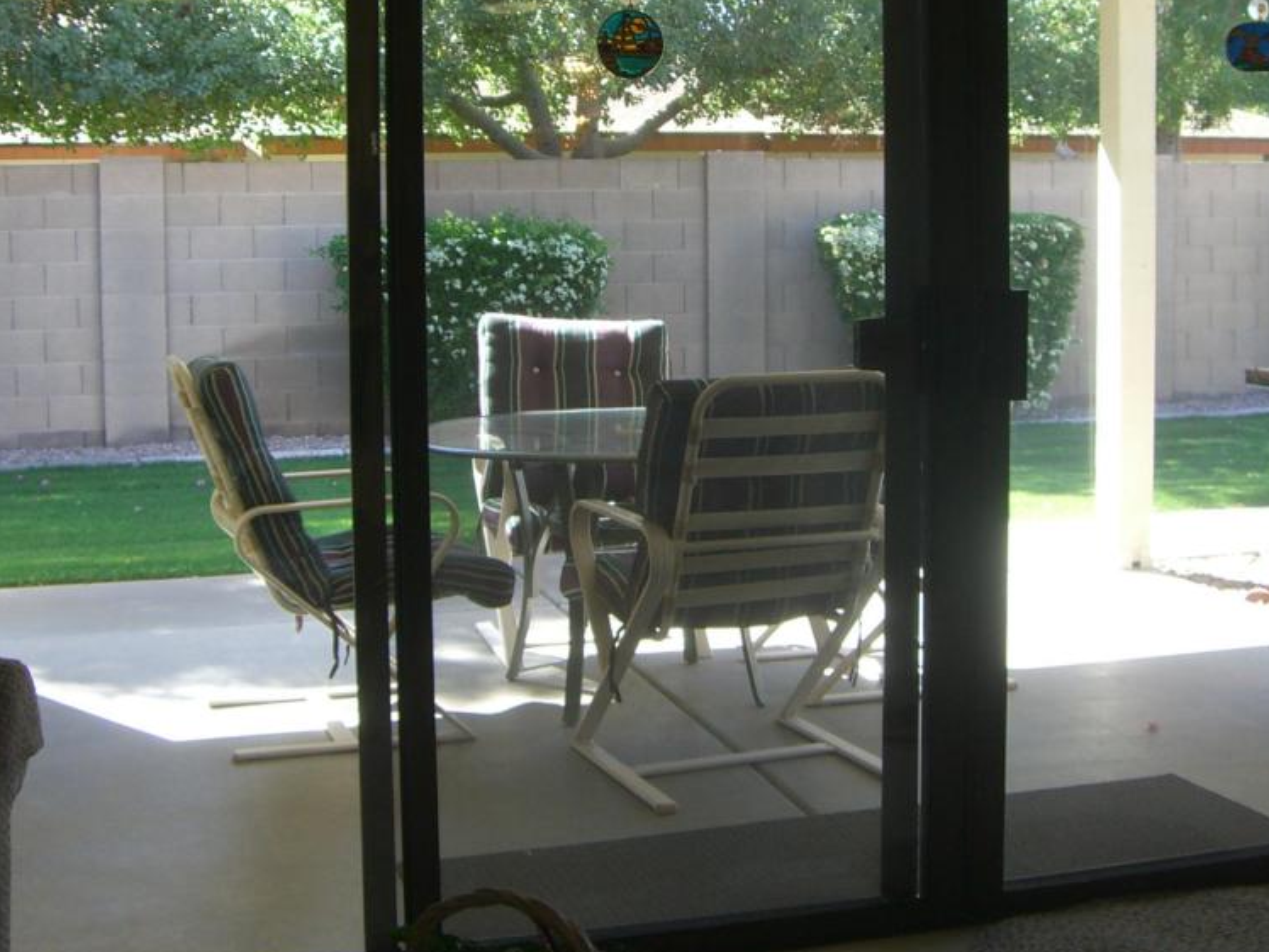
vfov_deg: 27.8
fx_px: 1906
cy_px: 312
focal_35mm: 52
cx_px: 716
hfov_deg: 36.8
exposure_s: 1/80
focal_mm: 6.2
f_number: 2.7
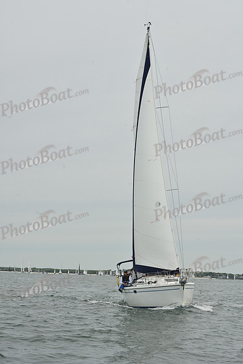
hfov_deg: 17.5
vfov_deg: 26.0
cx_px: 122
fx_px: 789
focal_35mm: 78
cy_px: 182
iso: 320
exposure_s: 1/800
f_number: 11
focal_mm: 78
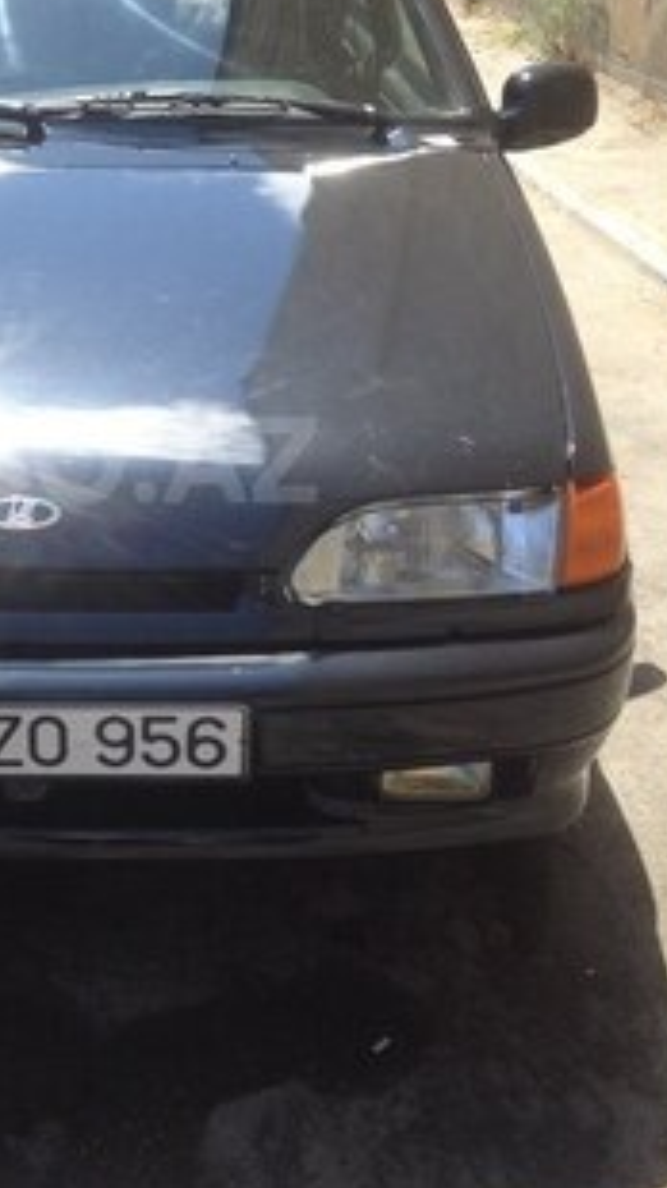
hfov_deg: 19.2
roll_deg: +0.2
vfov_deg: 34.2
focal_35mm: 61
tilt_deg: -22.8
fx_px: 1921
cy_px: 460
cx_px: 23
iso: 50
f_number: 2.4
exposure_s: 1/690
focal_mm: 4.28
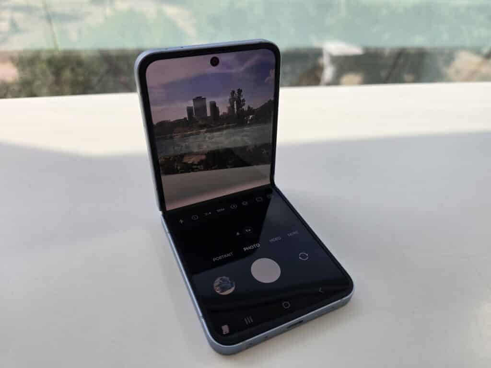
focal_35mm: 23
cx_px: 246
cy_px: 184
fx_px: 326
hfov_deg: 73.9
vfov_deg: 58.9
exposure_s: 1/180
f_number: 1.7
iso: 40
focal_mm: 6.3
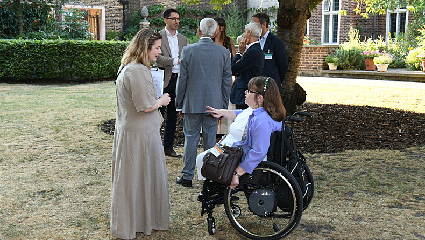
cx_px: 214
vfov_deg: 22.6
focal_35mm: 53
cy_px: 109
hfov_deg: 39.2
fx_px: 597
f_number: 6.3
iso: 400
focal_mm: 50
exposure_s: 1/60
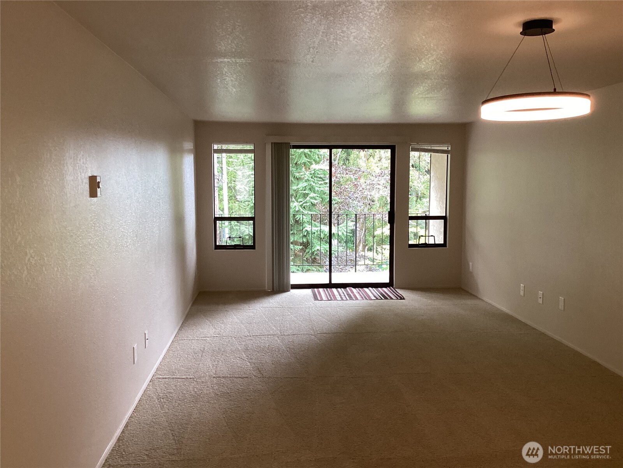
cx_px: 312
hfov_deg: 58.4
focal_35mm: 31
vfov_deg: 45.4
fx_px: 558
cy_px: 234
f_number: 2.4
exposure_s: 1/50
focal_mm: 3.3
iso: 125
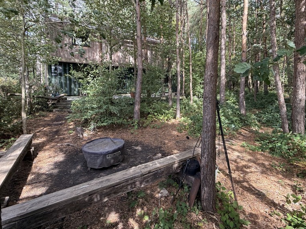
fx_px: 168
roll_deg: -0.5
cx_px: 173
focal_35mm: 19
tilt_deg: -3.5
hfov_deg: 84.2
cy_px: 97
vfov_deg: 68.3
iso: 50
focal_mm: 2.22
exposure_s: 1/99
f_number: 2.2
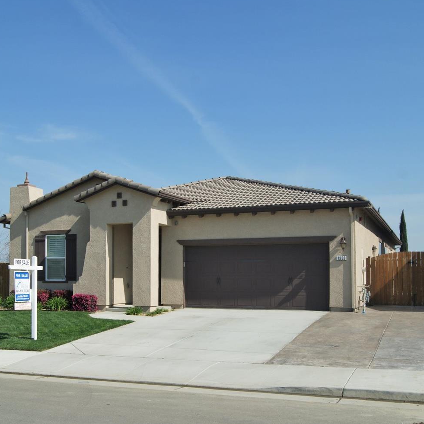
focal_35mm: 39
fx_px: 540
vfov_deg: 42.8
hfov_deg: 42.5
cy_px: 211
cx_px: 160
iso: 100
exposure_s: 1/320
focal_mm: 20
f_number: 10
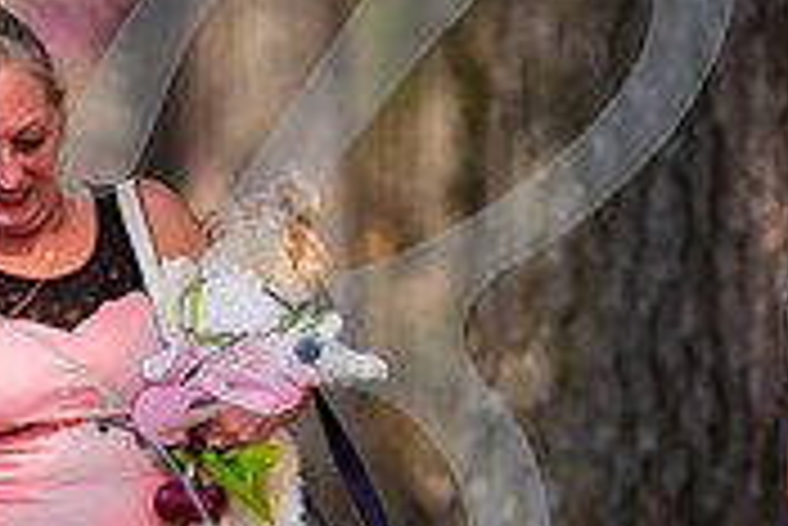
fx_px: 14502
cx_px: 23
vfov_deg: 2.1
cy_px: 353
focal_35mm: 662
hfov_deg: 3.1
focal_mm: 200
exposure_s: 1/640
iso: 100
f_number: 2.8
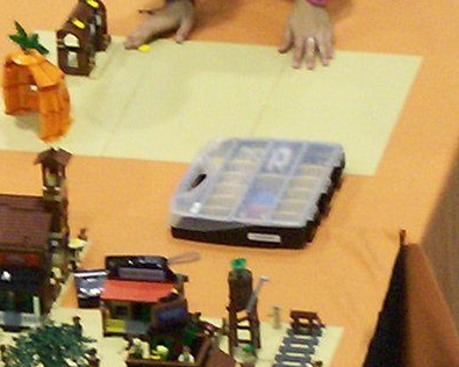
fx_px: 5638
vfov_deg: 3.7
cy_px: 429
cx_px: 33
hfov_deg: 4.7
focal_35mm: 415
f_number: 4
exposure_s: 1/11.6
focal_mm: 13.5
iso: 160
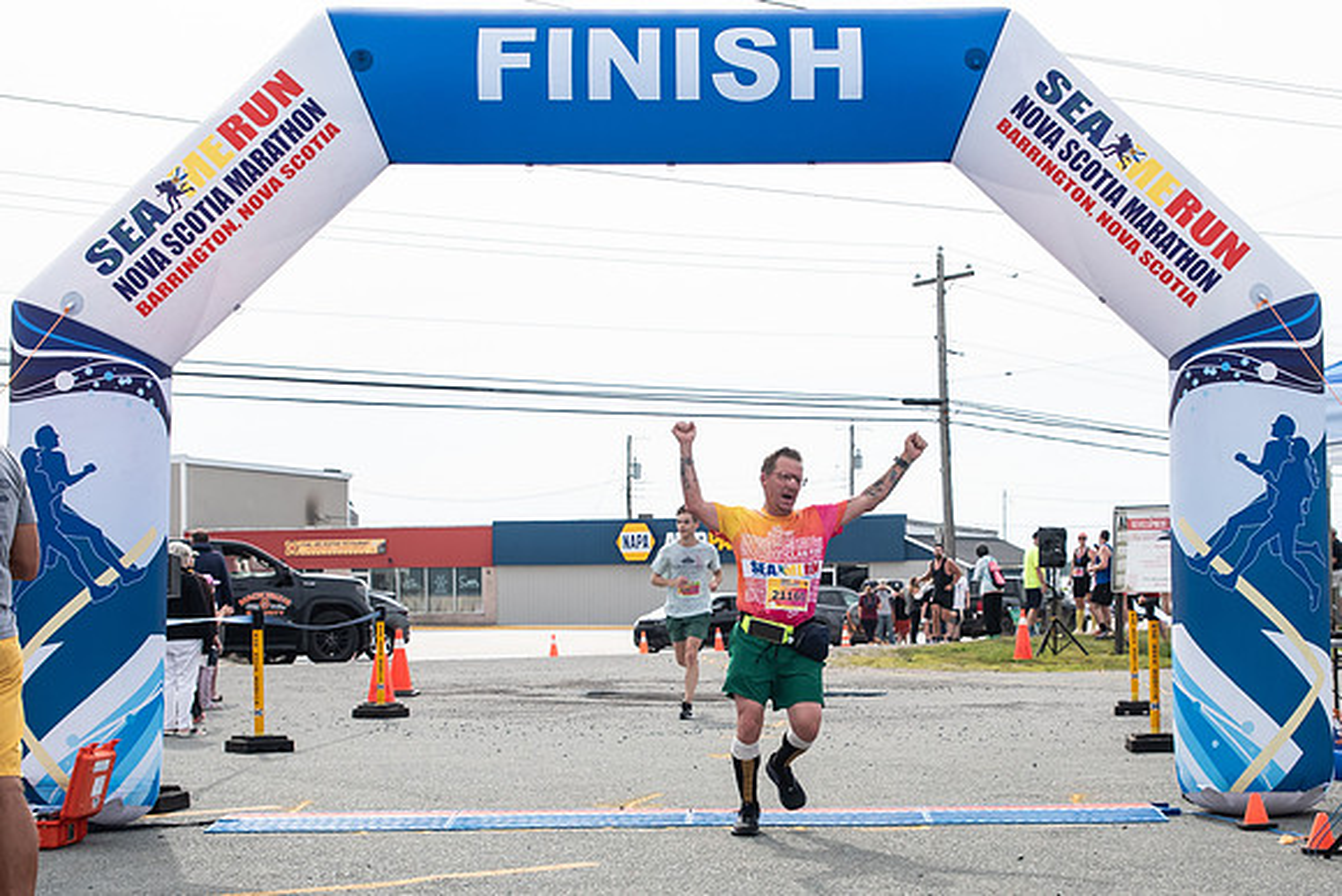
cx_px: 787
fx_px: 2282
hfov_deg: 32.7
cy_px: 553
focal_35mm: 61
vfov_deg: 22.2
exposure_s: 1/3200
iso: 800
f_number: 4
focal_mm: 35
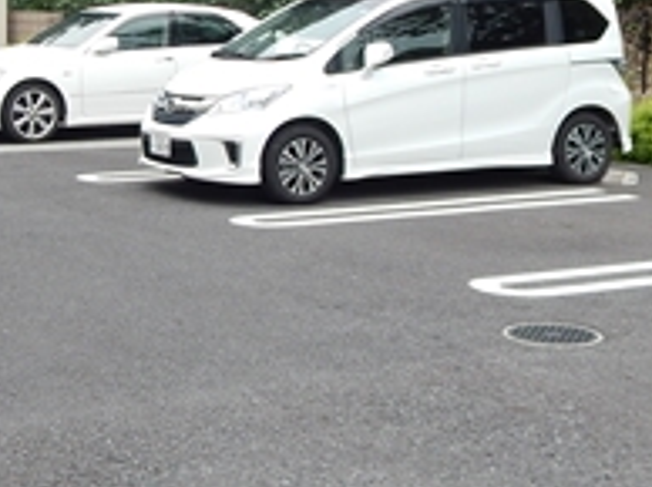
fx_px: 1430
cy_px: 111
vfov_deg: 19.2
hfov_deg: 25.3
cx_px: 138
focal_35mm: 76
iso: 125
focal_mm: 4
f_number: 3
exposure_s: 1/320
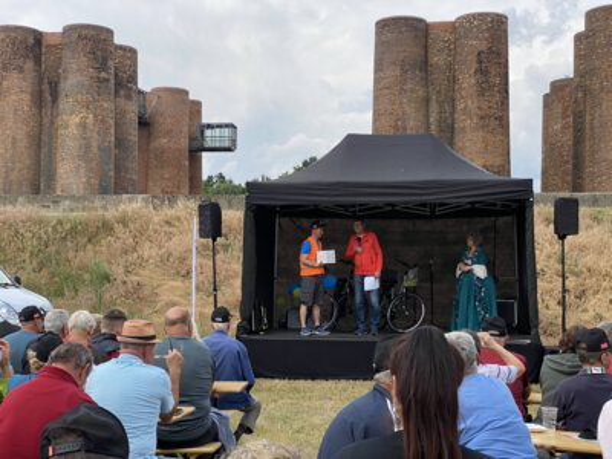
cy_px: 230
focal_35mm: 52
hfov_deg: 36.8
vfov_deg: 28.0
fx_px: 919
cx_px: 306
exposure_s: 1/1916
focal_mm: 6
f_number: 2
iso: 20
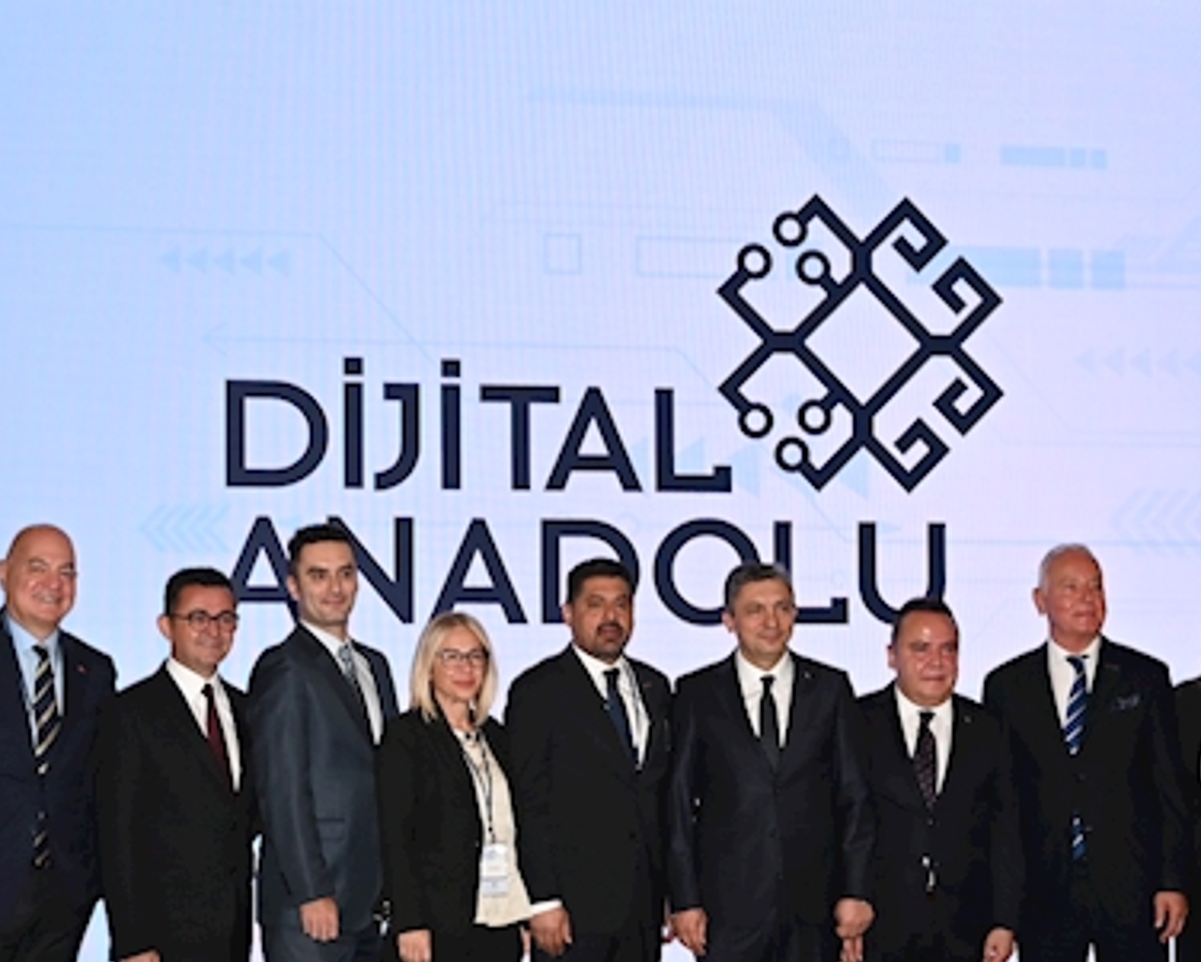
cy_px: 642
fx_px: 2560
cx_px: 585
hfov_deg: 26.4
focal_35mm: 72
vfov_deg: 21.2
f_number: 4
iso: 250
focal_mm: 24
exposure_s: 1/60
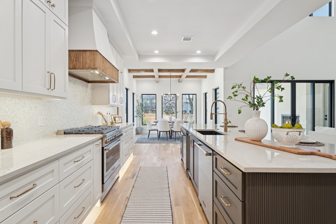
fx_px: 159
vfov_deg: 70.4
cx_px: 174
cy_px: 115
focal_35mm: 17
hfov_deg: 93.2
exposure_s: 1/40
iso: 200
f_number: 6.3
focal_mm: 16
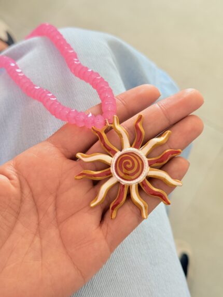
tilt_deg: -62.0
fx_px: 412
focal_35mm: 48
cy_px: 148
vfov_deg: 39.6
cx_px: 112
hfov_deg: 30.3
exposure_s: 1/60
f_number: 1.78
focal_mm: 6.76
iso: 160
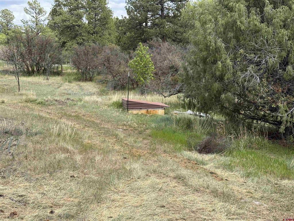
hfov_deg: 39.7
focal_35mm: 48
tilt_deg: -5.5
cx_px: 147
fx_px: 408
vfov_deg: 30.3
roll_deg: +0.9
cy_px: 110
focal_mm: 6.76
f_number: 1.78
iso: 64
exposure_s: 1/2179
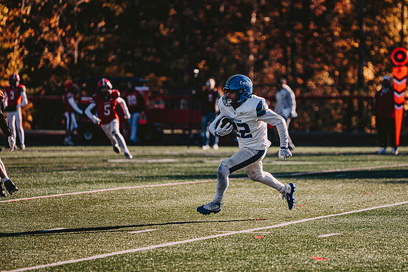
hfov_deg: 8.4
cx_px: 250
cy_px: 126
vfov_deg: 5.6
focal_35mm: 246
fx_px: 2783
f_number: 2.8
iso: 125
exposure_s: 1/3200
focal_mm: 200
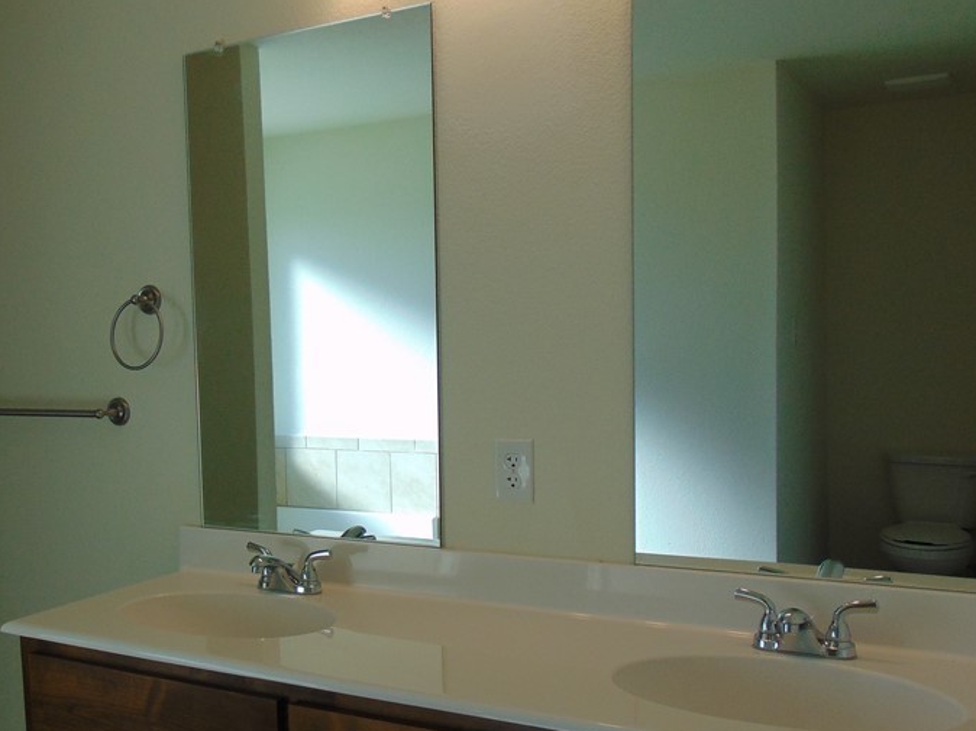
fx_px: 1071
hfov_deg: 47.9
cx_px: 298
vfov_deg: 37.4
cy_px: 462
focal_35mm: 38
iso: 80
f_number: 3
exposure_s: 1/320
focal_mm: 4.5
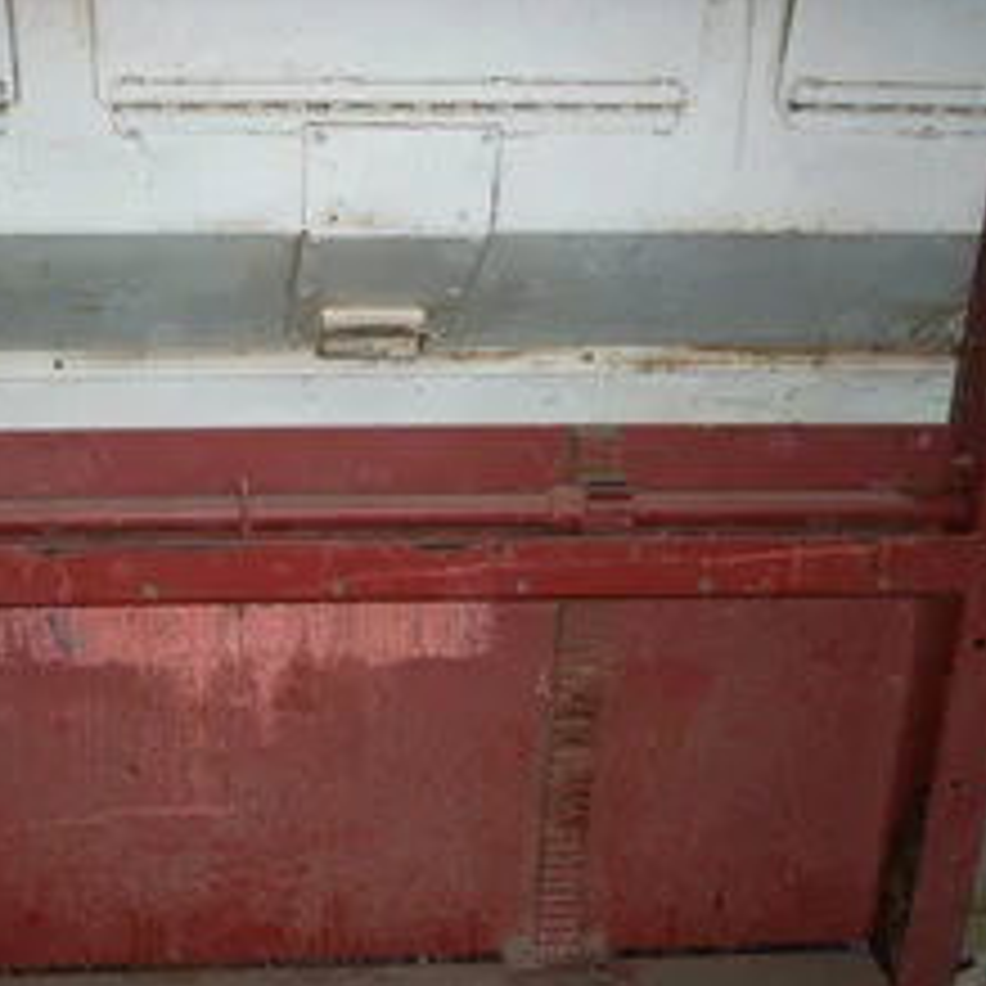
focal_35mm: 58
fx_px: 1869
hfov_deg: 29.3
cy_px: 666
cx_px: 302
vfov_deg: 29.3
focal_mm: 5.9
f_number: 4.5
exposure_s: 1/64
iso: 140
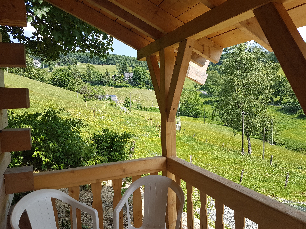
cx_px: 153
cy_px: 114
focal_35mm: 26
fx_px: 230
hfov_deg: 67.3
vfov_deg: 53.1
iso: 40
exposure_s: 1/814
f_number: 1.7
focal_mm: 4.2
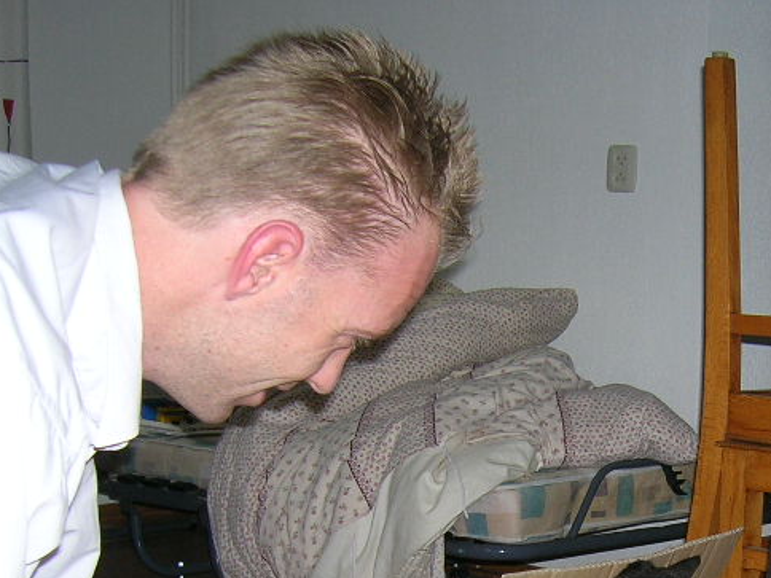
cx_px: 680
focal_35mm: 72
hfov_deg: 26.2
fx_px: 1604
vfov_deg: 19.7
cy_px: 610
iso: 62
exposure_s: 1/60.1
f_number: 2.9
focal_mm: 5.7
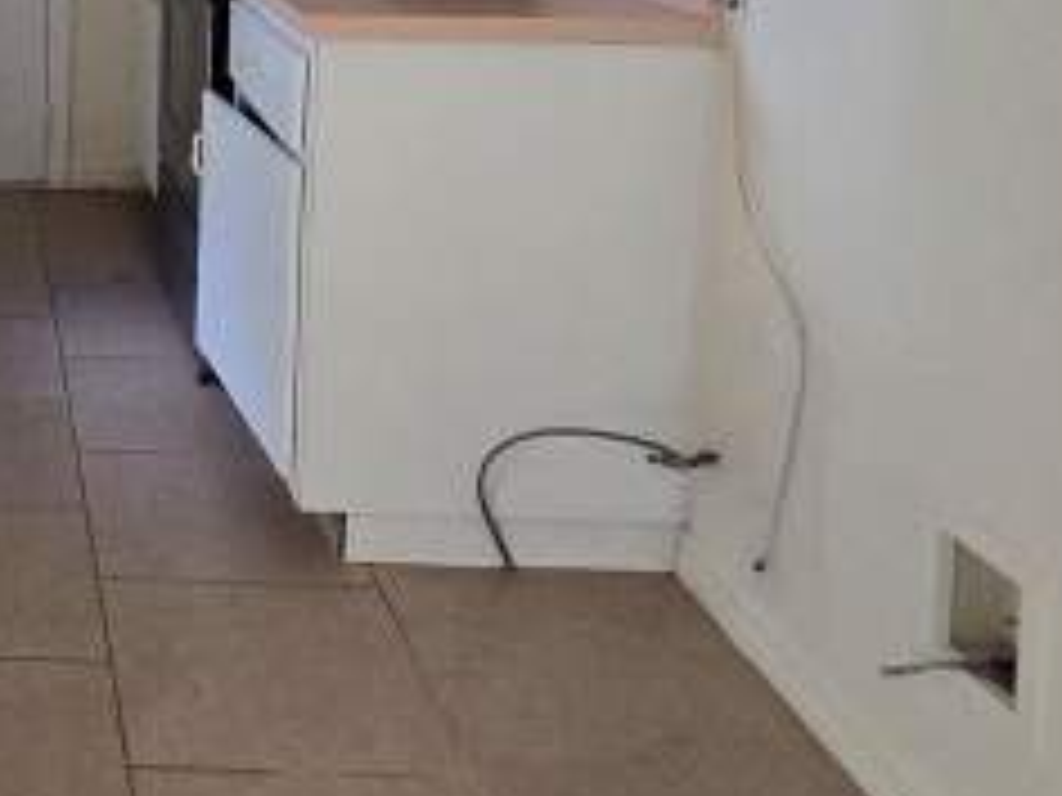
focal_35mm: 44
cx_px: -94
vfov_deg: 29.9
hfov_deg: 36.6
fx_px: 1350
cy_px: -58
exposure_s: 1/60
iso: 320
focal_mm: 2.2
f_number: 2.2
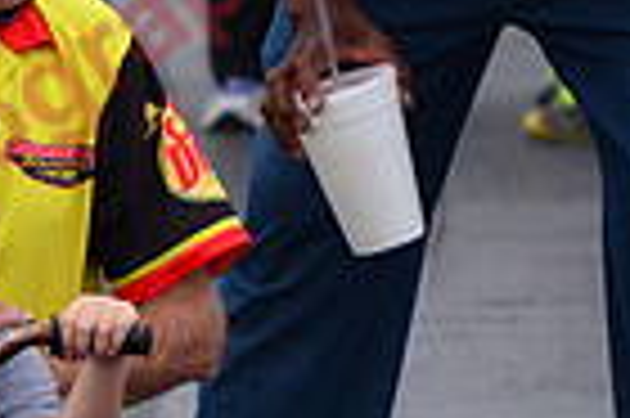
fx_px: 21727
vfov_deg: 1.1
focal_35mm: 1243
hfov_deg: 1.7
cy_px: 283
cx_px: -194
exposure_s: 1/2000
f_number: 5.6
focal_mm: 200
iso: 1000
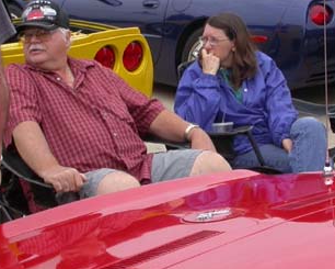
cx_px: 194
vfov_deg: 15.9
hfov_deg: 19.7
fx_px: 962
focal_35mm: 97
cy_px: 100
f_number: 6.7
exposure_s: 1/291
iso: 100
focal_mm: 7.85
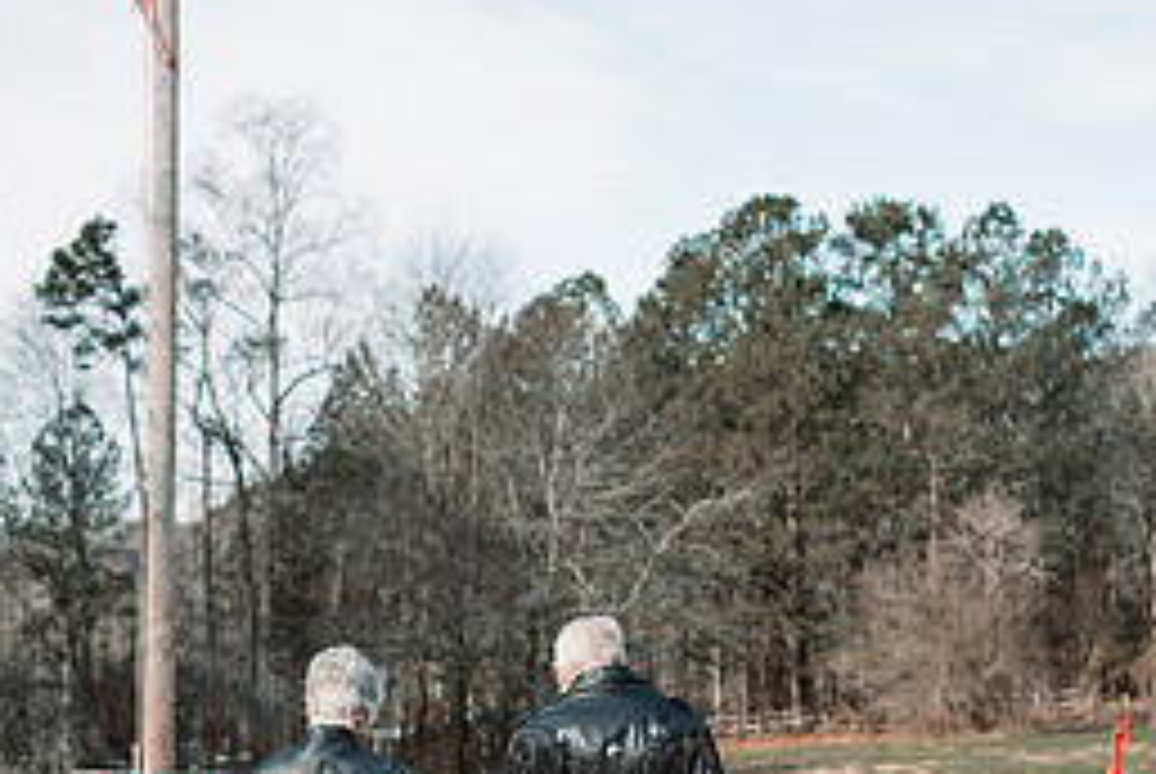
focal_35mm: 93
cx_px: 554
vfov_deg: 14.5
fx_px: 2990
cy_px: 812
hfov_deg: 21.9
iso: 250
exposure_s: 1/1250
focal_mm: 40
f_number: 3.2
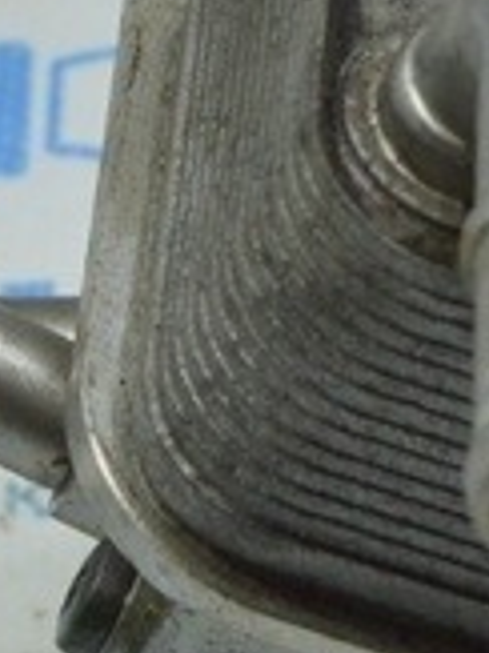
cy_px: 250
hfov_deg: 4.3
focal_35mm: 345
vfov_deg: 5.7
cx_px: 200
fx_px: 6507
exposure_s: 1/80
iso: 400
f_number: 4.8
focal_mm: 38
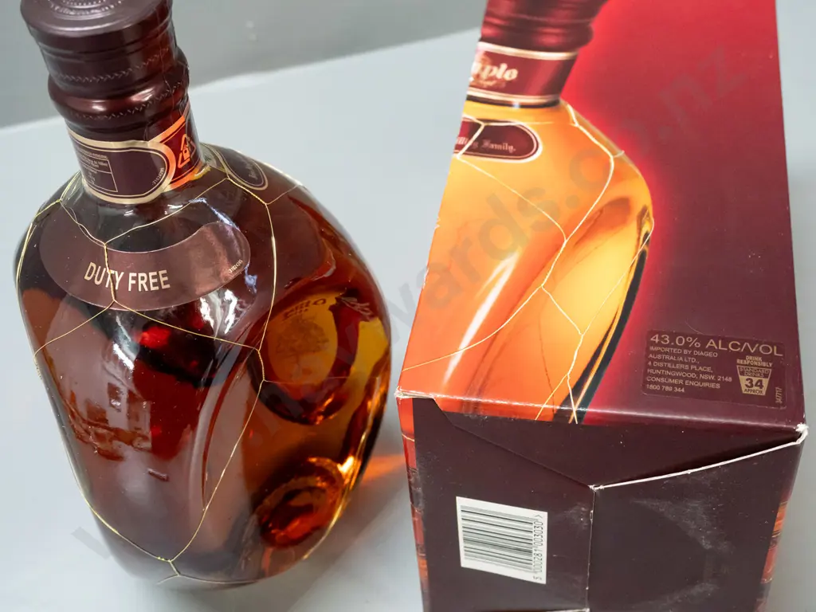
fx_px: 1179
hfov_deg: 38.2
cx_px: 408
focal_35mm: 50
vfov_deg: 29.1
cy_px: 306
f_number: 5.6
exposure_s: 1/100
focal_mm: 25
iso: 3200
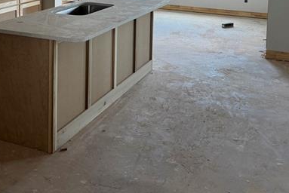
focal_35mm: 50
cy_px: -23
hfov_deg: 39.5
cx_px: 121
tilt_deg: -5.6
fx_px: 402
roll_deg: -0.9
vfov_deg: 25.0
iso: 160
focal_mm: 6.76
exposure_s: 1/121
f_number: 1.78
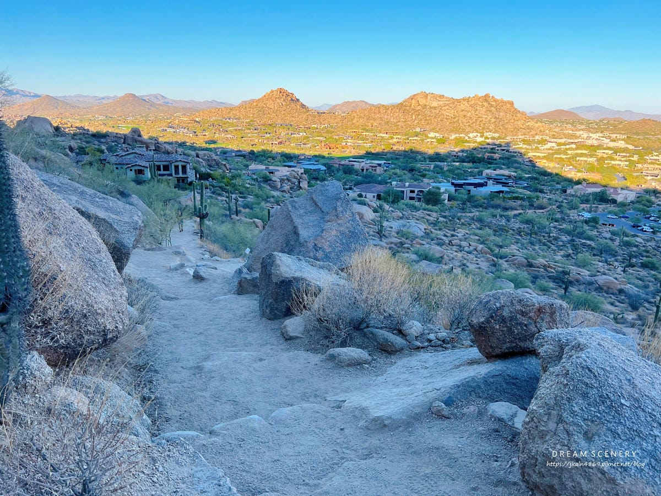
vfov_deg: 53.1
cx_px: 330
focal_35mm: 26
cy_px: 248
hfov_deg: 67.3
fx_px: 496
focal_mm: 5.7
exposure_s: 1/965
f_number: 1.5
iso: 50
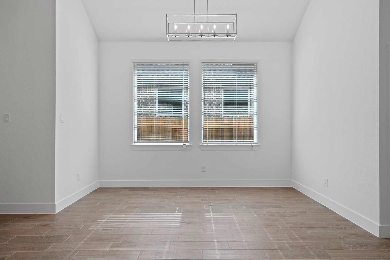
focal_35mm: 19
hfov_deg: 86.9
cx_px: 195
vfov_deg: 64.5
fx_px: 206
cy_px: 130
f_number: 10
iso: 320
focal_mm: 19
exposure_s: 1/15
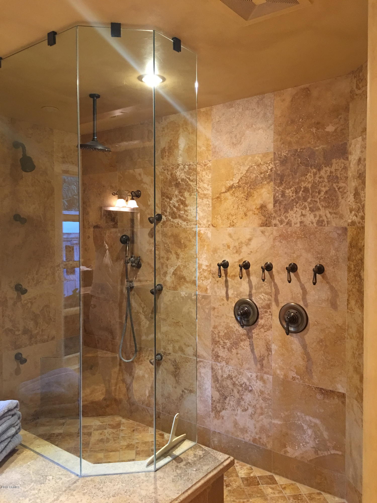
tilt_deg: -0.5
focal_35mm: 29
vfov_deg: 61.7
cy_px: 252
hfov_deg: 48.2
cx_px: 188
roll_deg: -0.1
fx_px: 421
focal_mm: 4.15
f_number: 2.2
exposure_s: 1/15
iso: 100
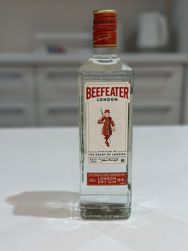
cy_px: 126
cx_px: 94
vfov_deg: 39.7
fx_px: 348
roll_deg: -0.4
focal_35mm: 48
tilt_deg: -14.1
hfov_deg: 30.3
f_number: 1.78
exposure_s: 1/50
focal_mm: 6.76
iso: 64
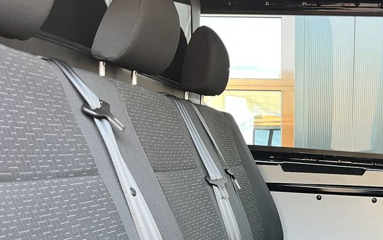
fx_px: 522
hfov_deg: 37.9
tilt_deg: -9.6
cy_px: 256
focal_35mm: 50
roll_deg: -1.3
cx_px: 335
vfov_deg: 24.3
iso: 160
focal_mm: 5.1
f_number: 1.6
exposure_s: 1/60
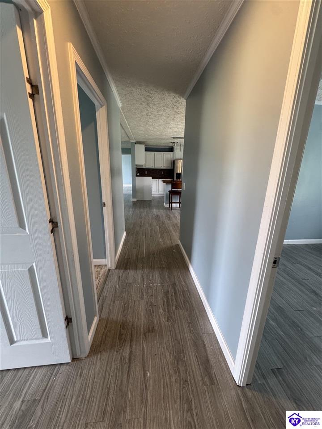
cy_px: 214
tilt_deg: -15.3
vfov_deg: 102.1
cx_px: 161
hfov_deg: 85.7
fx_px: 174
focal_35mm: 14
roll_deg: -0.6
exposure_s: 1/60
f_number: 2.2
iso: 320
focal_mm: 2.22
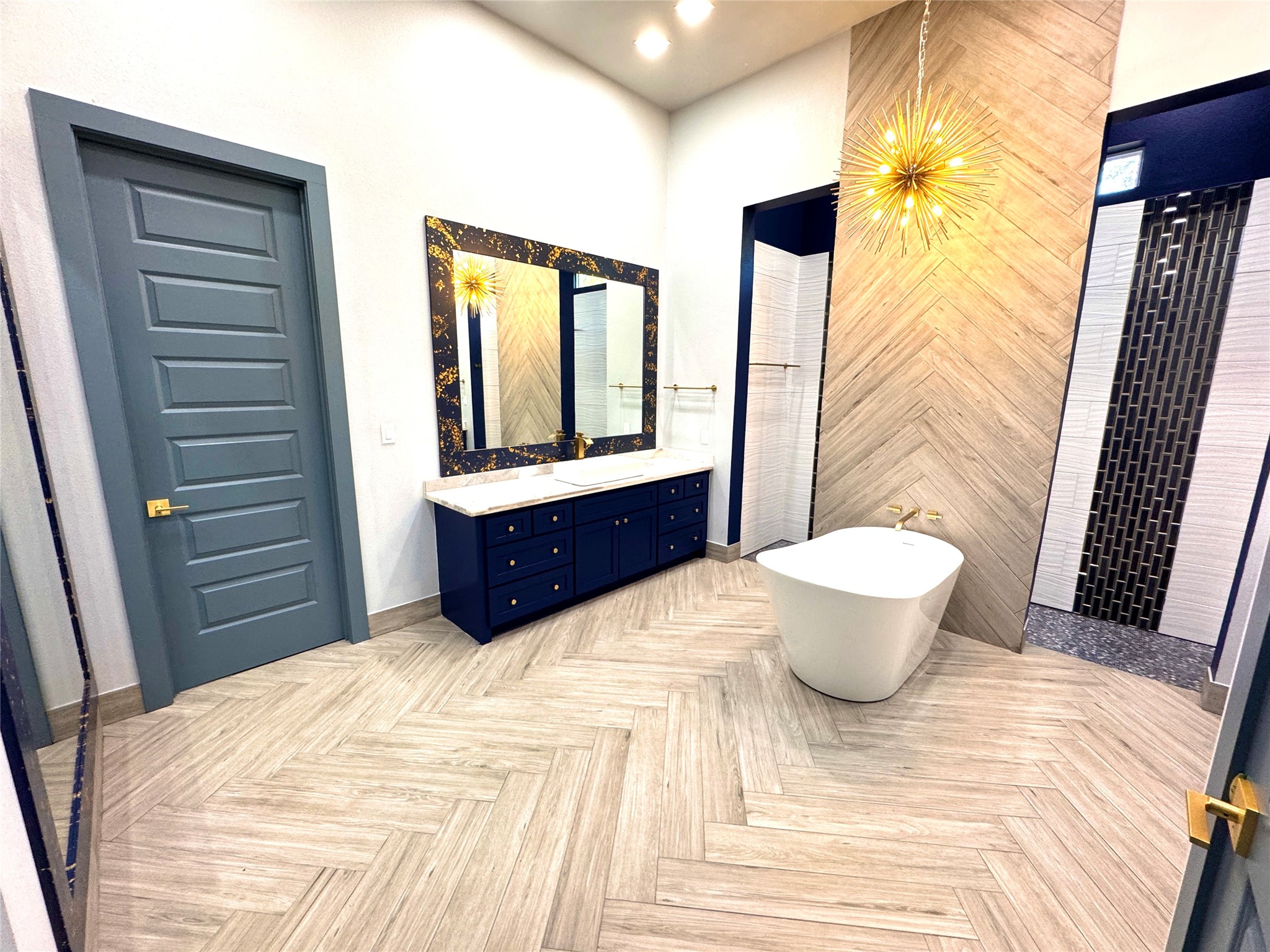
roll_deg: -1.0
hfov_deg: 102.1
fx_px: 514
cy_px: 476
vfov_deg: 85.7
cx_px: 635
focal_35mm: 14
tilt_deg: -10.5
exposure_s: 1/60
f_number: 2.2
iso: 160
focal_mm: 2.22
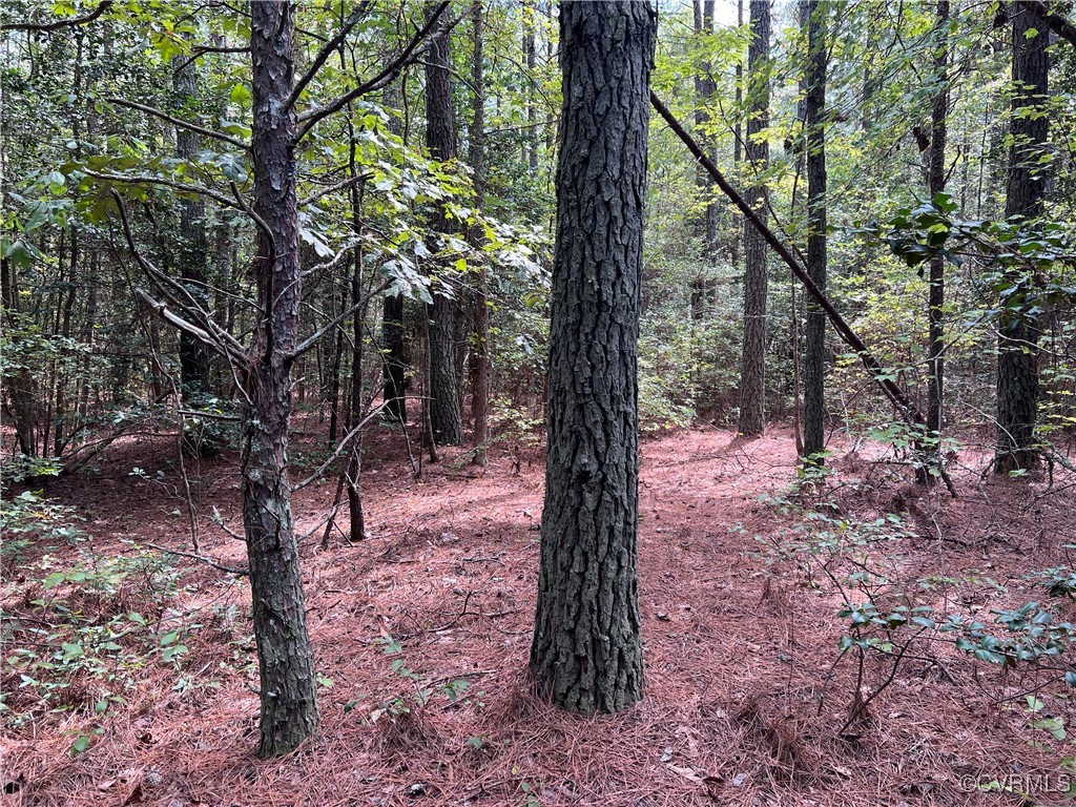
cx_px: 538
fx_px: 808
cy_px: 404
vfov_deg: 53.1
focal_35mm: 26
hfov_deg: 67.3
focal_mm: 5.7
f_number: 1.5
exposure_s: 1/171
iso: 50
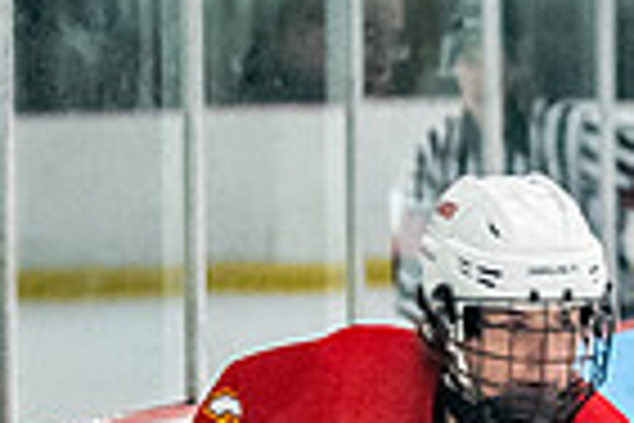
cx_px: 813
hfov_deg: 3.3
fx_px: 10883
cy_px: 1197
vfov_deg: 2.2
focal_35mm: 618
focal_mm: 90
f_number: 2.8
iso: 3200
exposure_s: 1/800
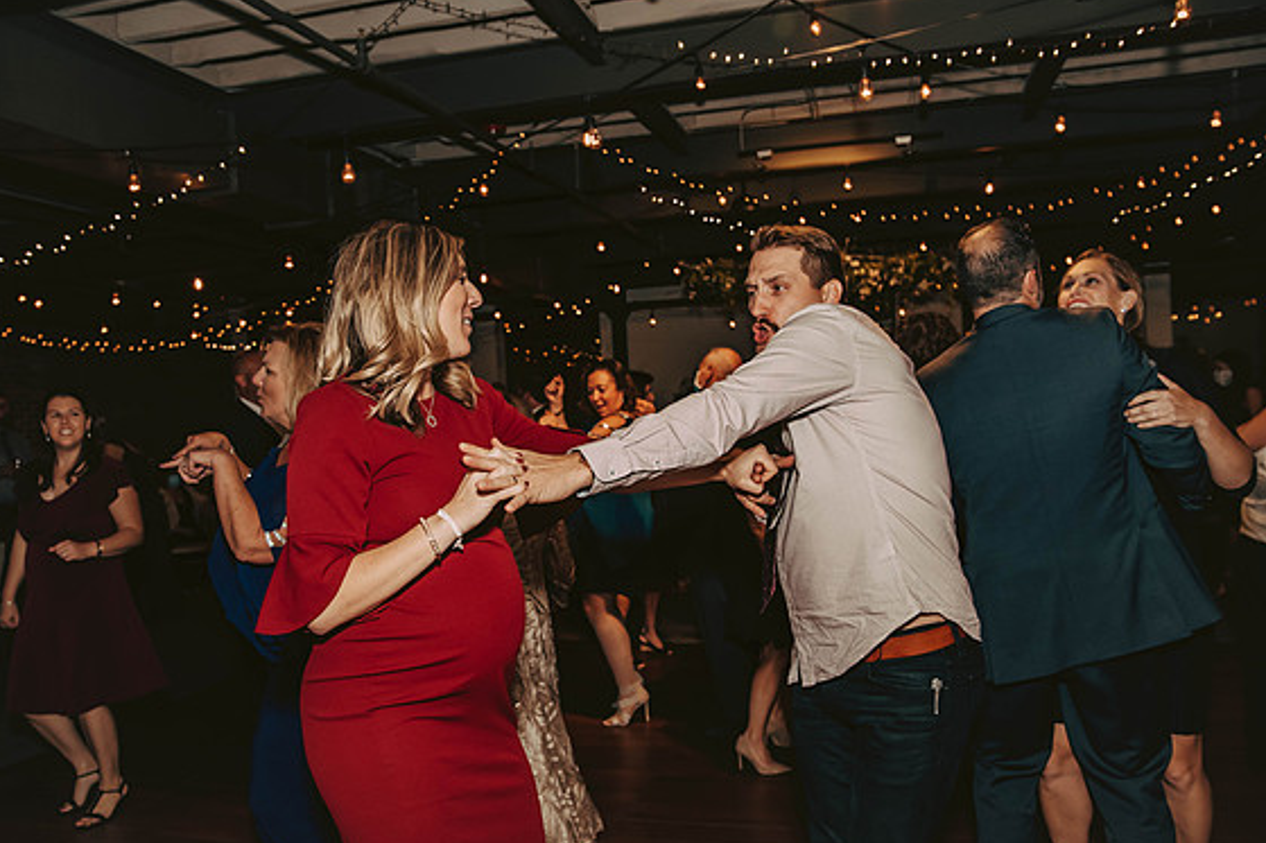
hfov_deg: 63.7
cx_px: 619
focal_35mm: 29
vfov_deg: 44.9
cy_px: 424
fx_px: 1019
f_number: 4.5
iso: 1250
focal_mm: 28
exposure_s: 1/125
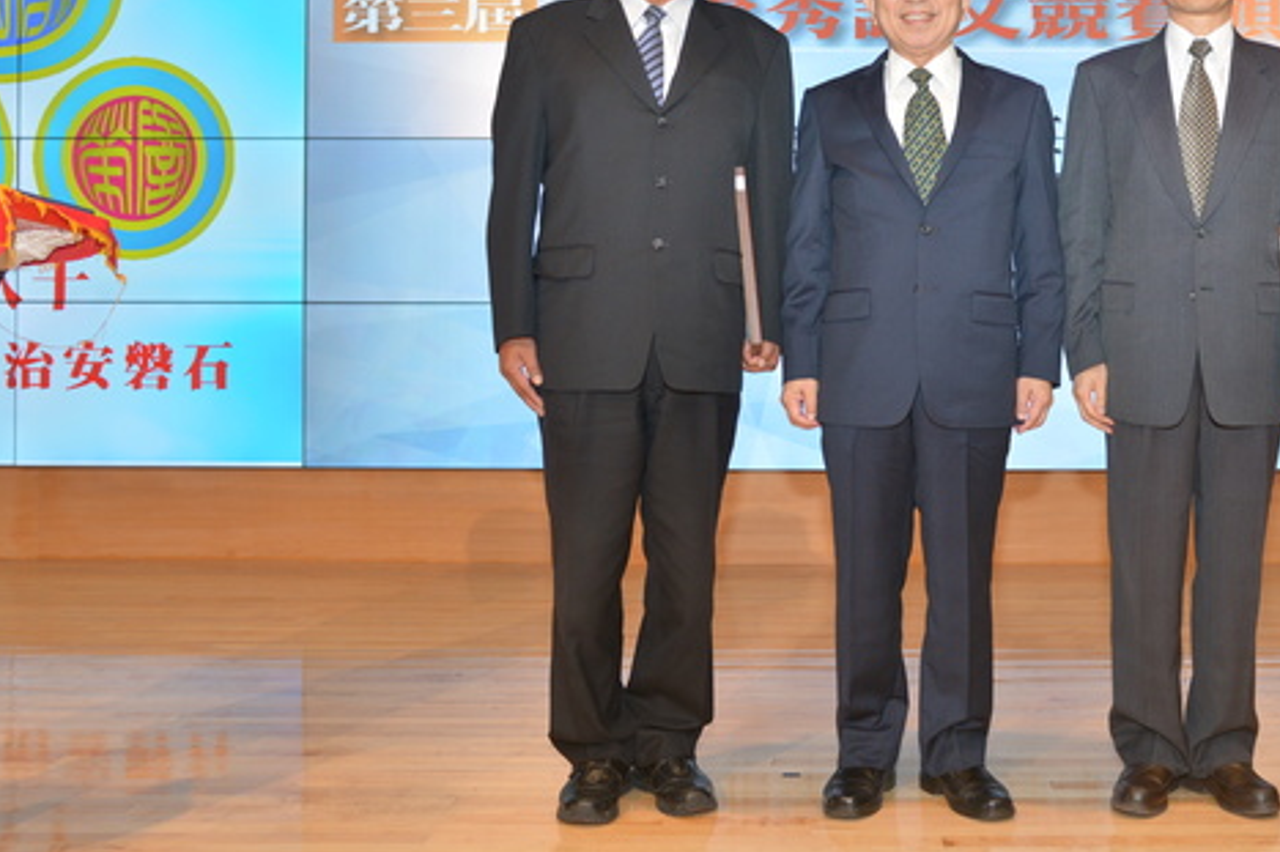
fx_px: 1599
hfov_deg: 42.9
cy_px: 341
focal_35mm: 45
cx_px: 866
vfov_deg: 29.8
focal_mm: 30
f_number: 5
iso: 800
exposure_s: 1/125
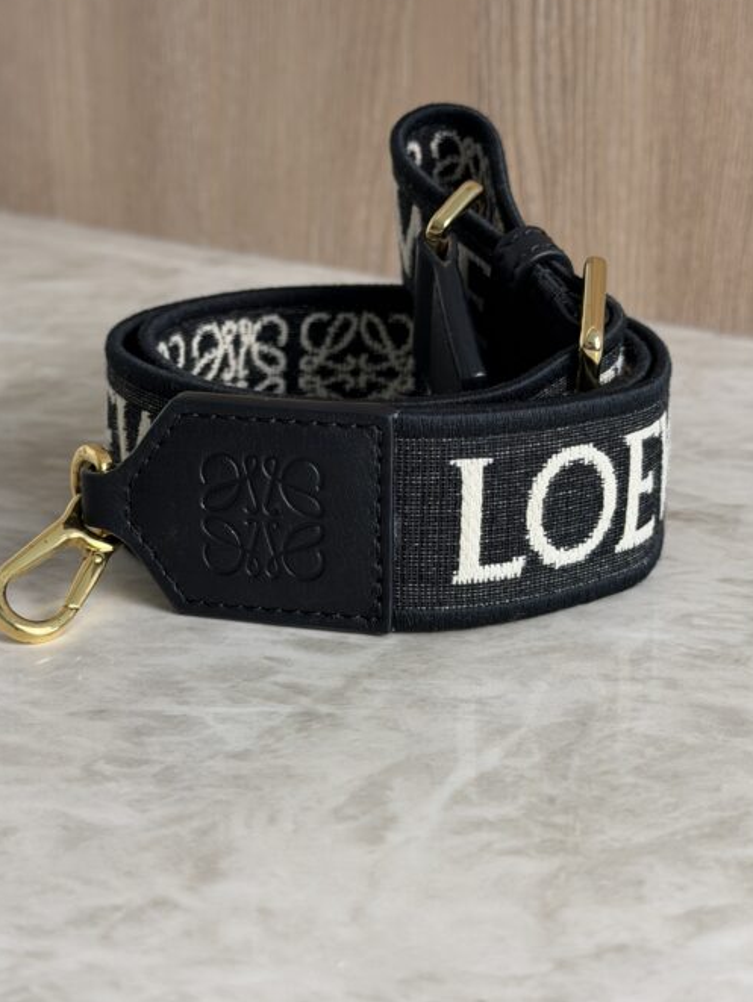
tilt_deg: -16.3
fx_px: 1681
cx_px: 350
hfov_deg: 25.2
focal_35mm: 58
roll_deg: -0.3
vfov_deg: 33.2
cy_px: 437
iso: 64
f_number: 1.78
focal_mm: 6.76
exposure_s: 1/60
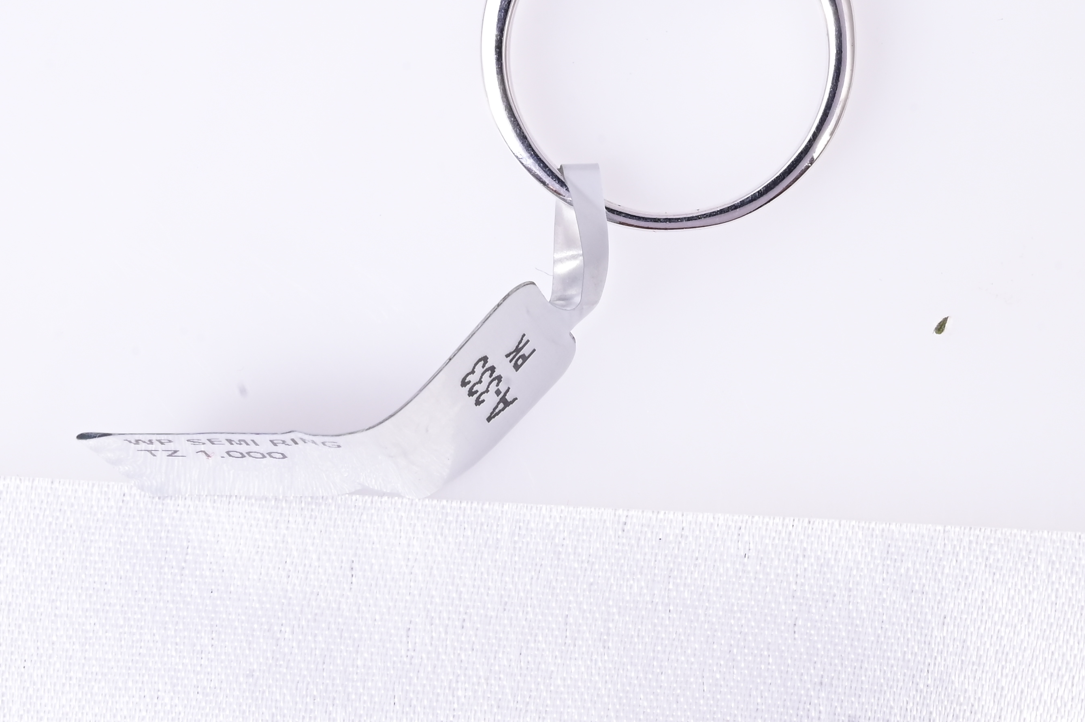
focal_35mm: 158
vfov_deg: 8.6
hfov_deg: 13.0
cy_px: 61
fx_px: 4759
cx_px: 653
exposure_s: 1/80
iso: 640
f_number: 20
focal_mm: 70
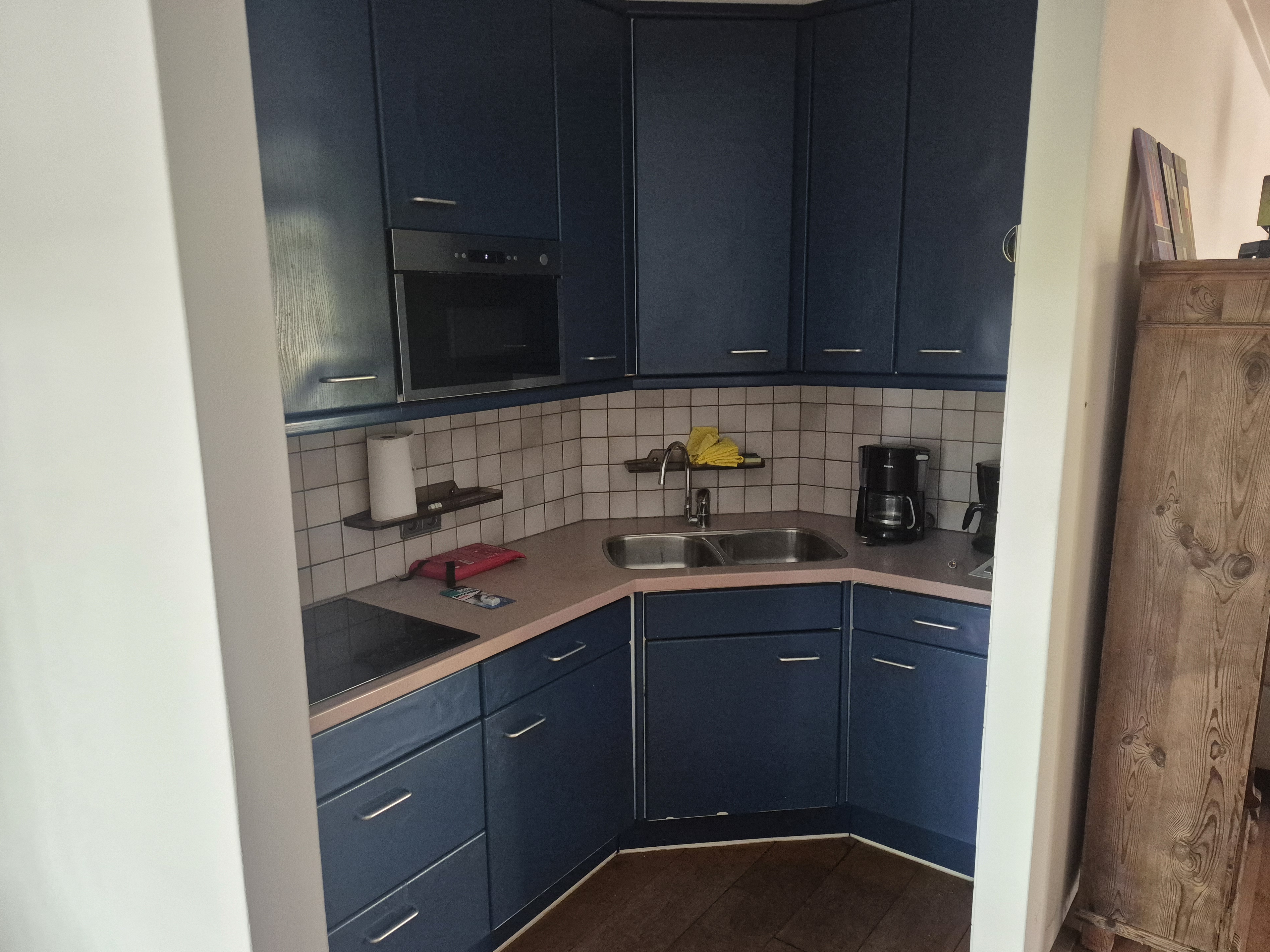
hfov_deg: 71.6
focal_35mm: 24
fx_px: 881
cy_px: 489
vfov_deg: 56.8
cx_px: 618
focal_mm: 5.4
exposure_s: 1/100
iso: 1250
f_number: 1.8
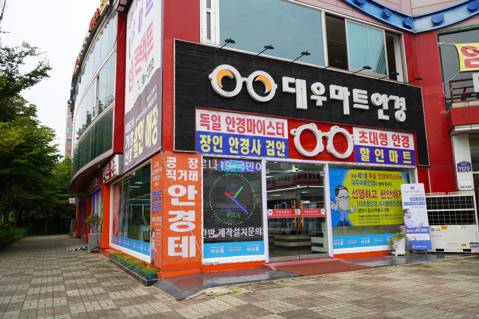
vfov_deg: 47.8
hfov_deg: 67.4
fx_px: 359
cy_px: 160
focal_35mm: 27
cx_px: 240
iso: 100
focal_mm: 18
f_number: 8
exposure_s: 1/125
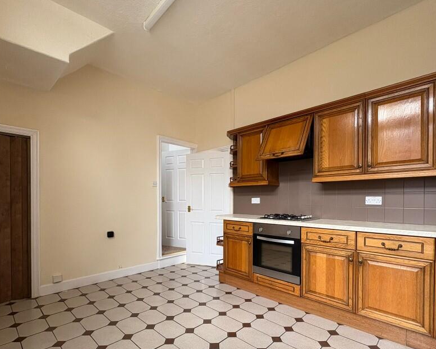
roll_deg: -0.3
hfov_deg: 86.3
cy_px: 204
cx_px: 225
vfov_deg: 73.3
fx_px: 232
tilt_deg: -0.6
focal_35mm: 18
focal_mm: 2.22
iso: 200
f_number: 2.2
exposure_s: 1/99
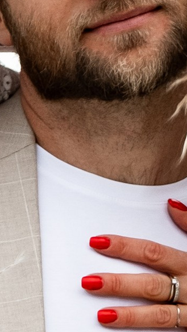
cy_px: 666
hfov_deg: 1.2
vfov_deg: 2.1
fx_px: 9095
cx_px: 315
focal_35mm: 1033
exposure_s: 1/500
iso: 320
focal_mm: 99.8
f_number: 4
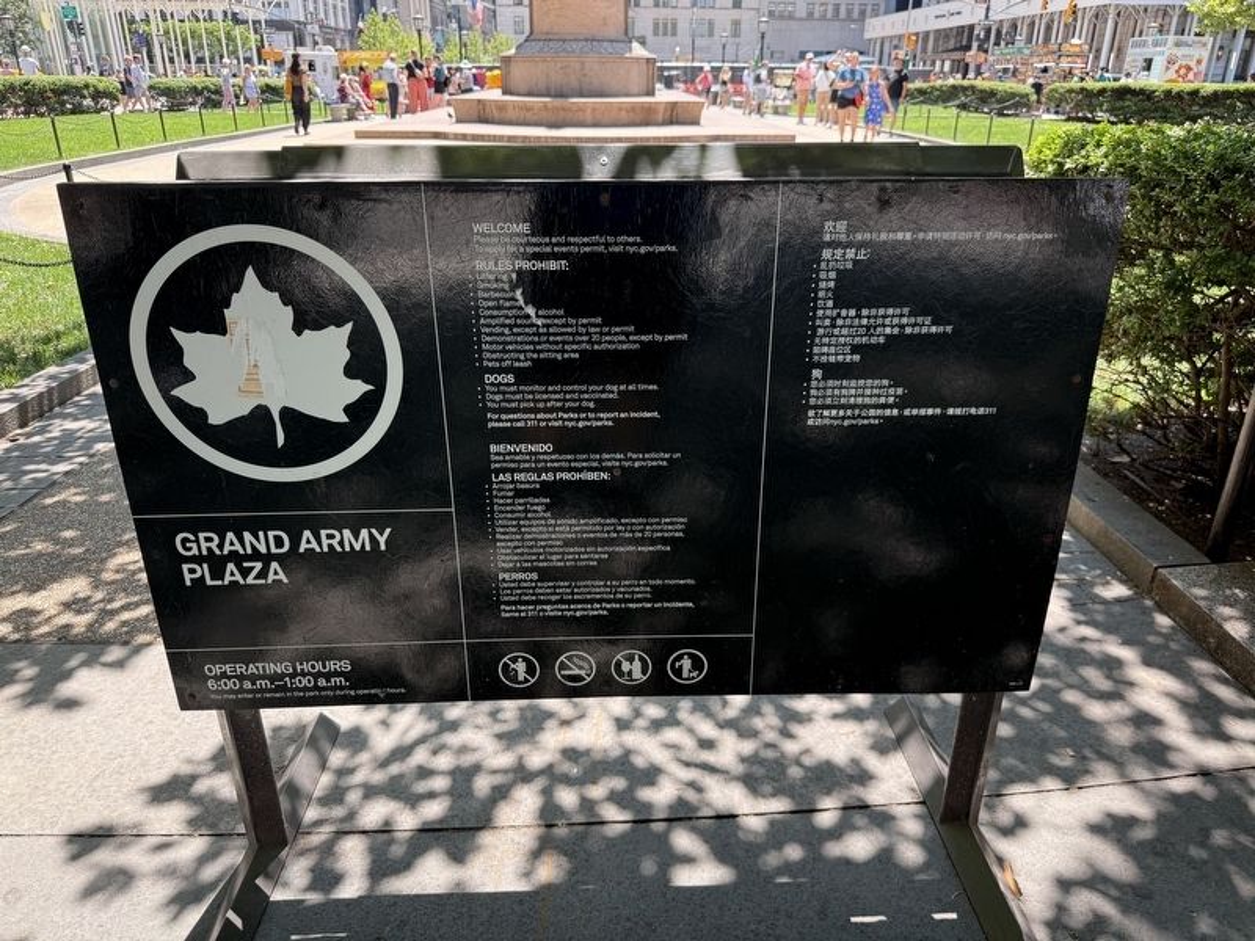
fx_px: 870
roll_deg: -1.6
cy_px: 470
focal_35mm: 24
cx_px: 628
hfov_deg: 71.6
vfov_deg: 56.8
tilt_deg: -22.7
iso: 100
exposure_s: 1/547
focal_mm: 6.76
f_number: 1.78
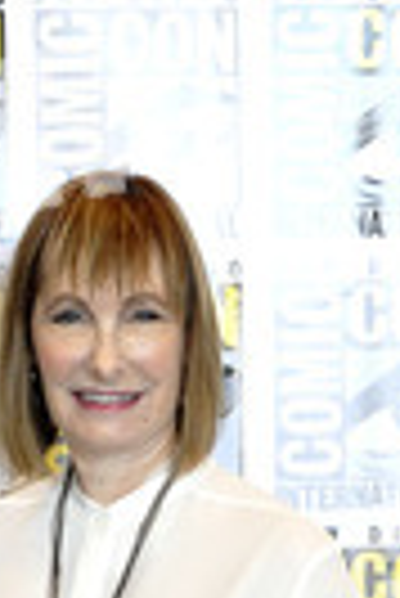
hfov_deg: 12.1
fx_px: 1795
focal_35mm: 108
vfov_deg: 17.7
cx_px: -191
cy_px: 778
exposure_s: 1/100
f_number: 4.5
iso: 1000
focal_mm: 24
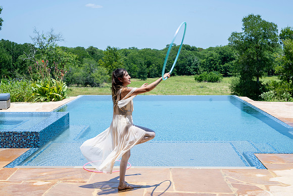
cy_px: 98
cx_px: 146
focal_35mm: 51
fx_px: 417
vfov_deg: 26.4
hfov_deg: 38.7
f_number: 7.1
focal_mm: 51
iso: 125
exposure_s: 1/320
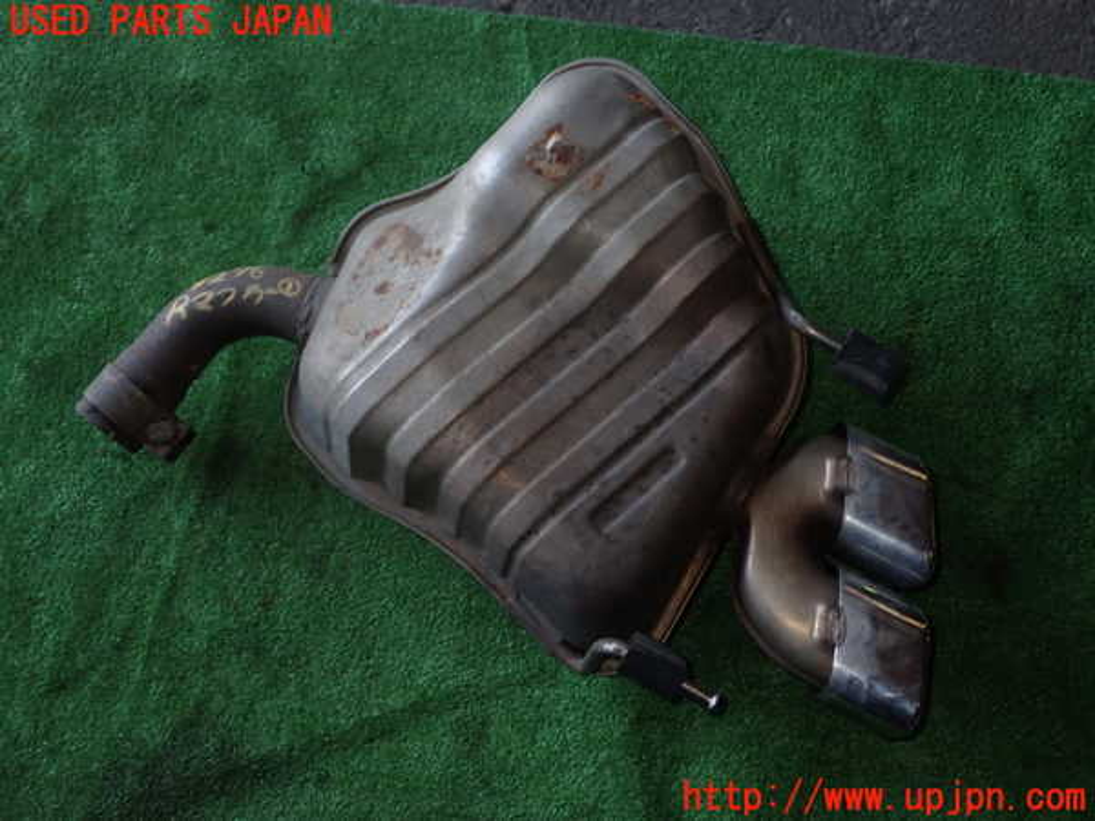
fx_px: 1392
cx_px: 548
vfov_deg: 32.9
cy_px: 410
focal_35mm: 44
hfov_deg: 42.9
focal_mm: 7.84
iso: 200
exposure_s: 1/40
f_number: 9
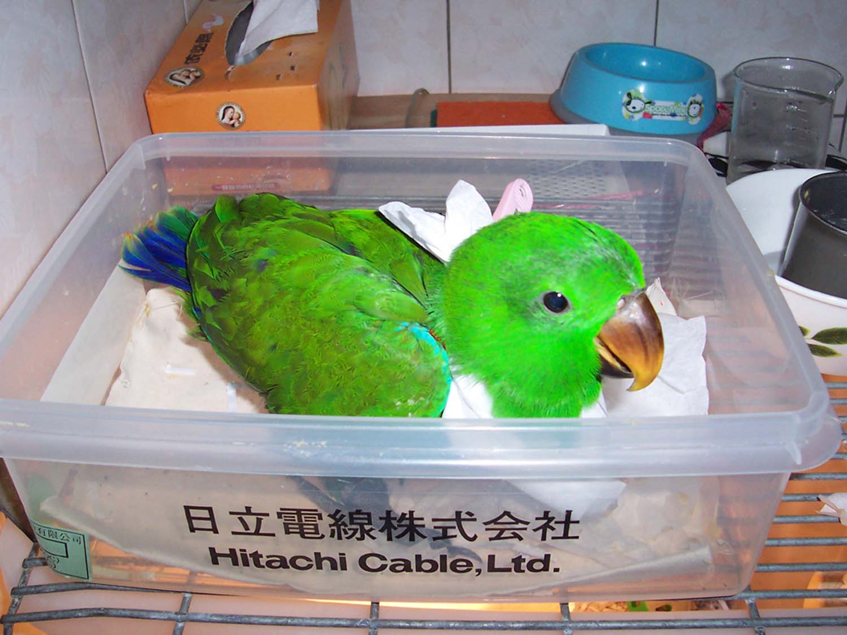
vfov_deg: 38.7
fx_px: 905
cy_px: 318
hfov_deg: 50.1
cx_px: 424
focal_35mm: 37
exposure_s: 1/60
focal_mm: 5.6
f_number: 2.8
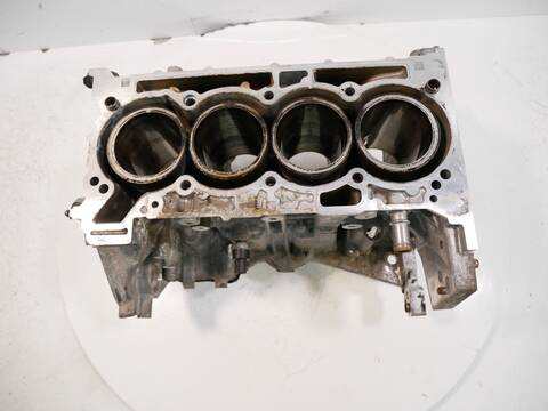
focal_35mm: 26
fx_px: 412
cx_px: 274
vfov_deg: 53.1
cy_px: 206
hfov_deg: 67.3
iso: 640
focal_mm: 13
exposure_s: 1/60
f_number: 3.5
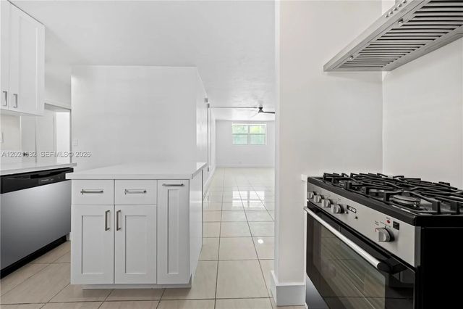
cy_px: 154
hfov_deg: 112.6
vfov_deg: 89.9
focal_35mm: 12
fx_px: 154
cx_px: 232
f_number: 7.1
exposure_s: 1/5
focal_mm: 12
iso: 320
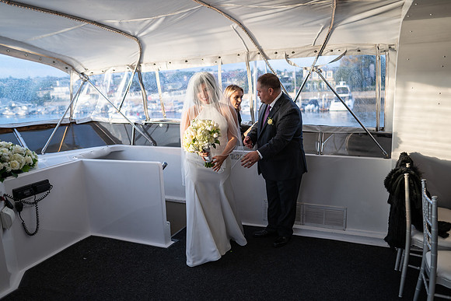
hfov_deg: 68.4
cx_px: 236
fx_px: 331
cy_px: 153
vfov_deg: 48.8
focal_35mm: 26
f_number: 1.4
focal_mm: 24
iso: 125
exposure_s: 1/1250
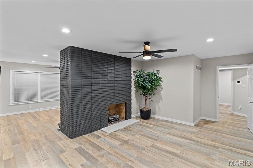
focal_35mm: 17
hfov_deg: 93.3
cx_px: 126
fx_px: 119
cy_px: 84
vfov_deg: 70.4
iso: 800
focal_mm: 17
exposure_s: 1/4
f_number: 8
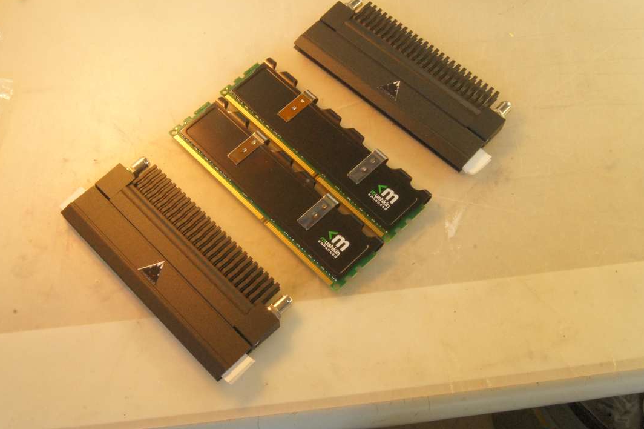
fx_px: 787
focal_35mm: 44
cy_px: 206
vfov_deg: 30.5
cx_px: 298
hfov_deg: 44.5
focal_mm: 26
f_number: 25
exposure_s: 1/4
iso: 1600
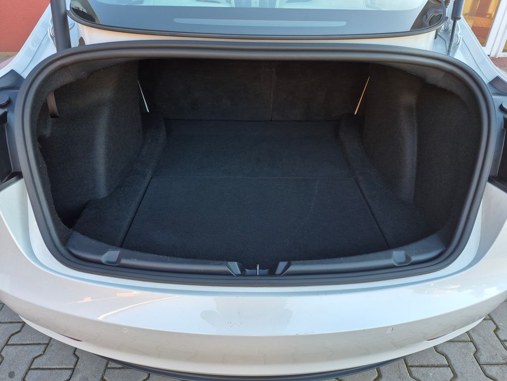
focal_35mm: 23
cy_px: 190
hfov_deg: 73.9
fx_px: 337
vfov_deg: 58.9
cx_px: 254
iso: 80
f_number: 1.8
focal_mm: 5.4
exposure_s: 1/180
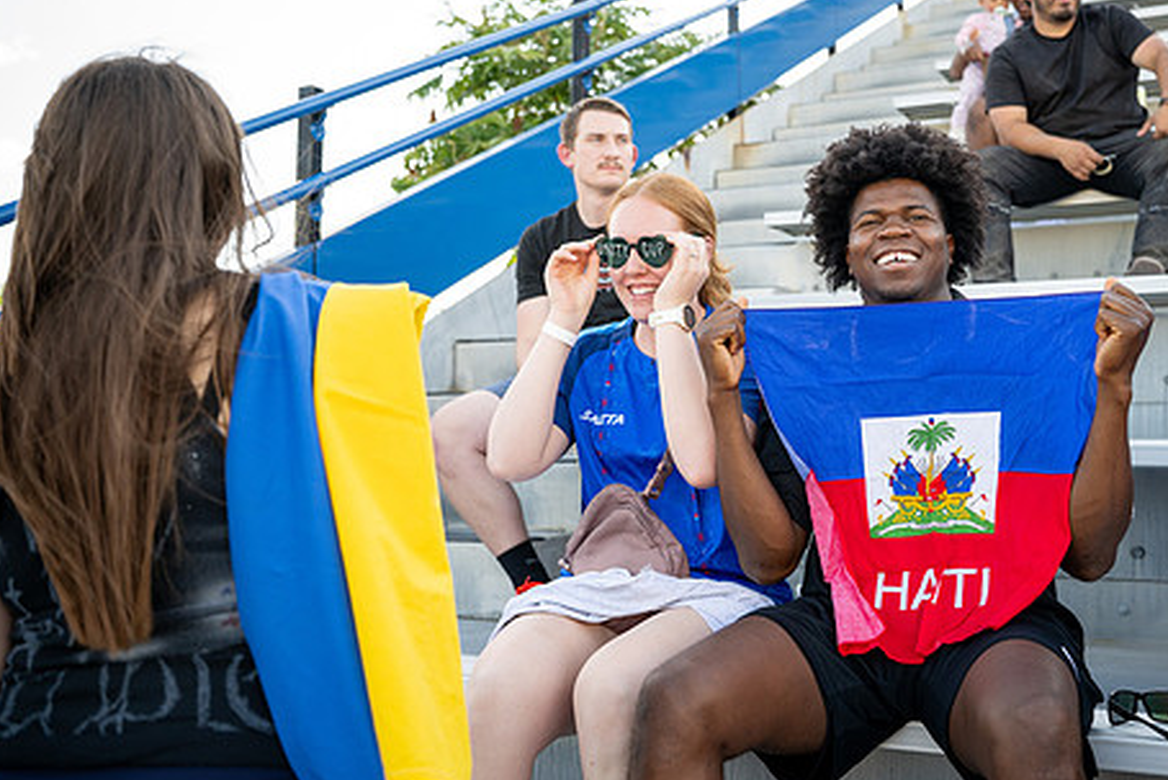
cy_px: 297
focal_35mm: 39
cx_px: 728
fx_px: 1266
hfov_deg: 49.1
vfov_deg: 34.1
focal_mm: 30.5
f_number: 2.8
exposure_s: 1/640
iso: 400
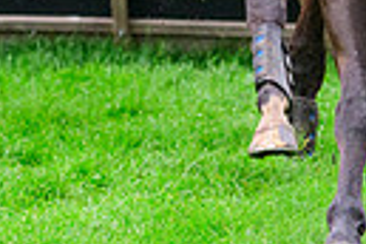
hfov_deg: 2.8
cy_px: -240
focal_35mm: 742
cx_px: 218
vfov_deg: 1.8
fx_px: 7543
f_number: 5.6
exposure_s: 1/1600
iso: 2000
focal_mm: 165
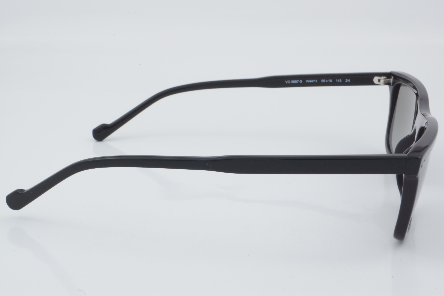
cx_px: 222
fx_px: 925
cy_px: 148
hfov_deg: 27.0
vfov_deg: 18.2
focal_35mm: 75
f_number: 32
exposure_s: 1/3
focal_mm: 50
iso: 100
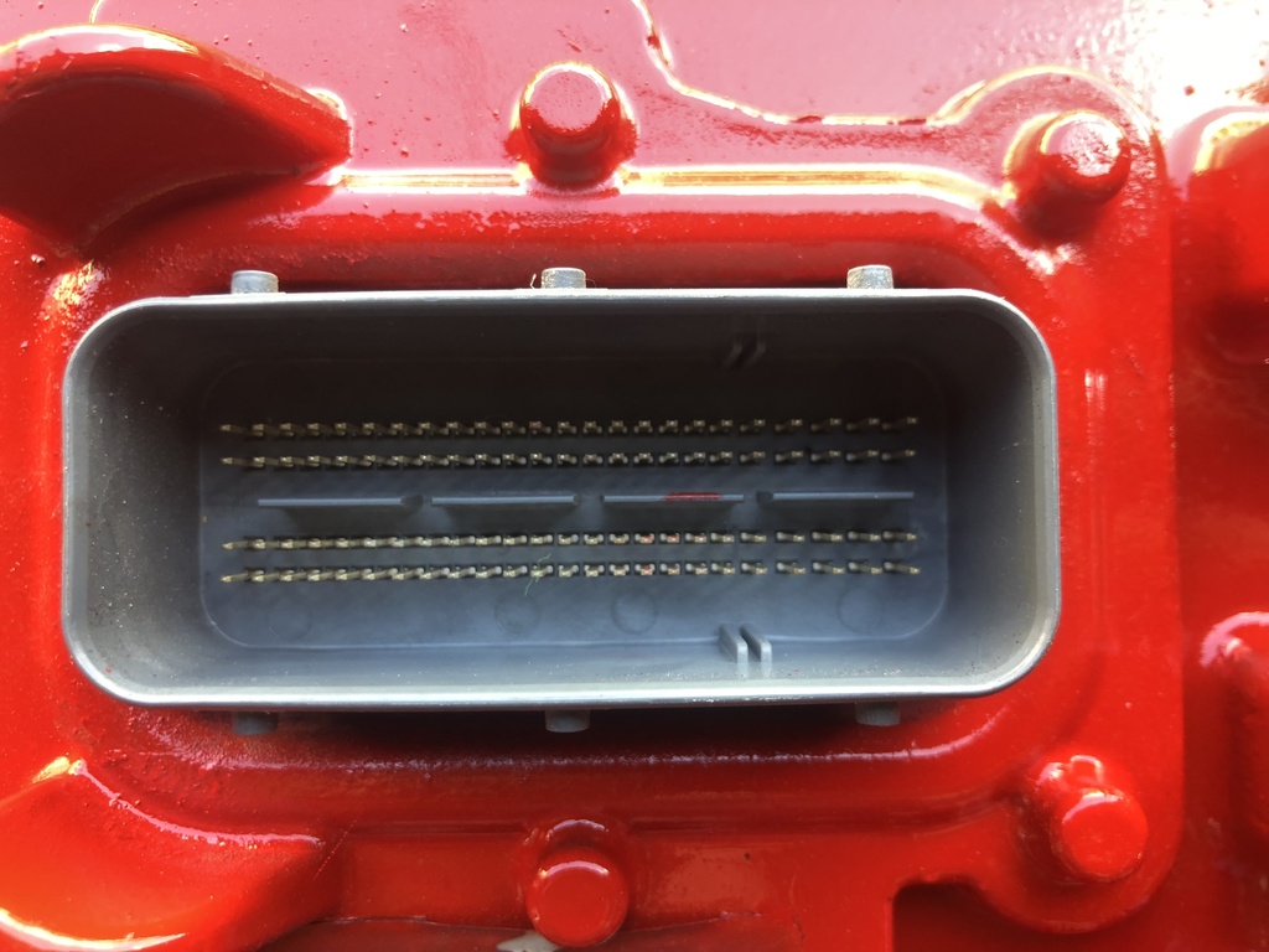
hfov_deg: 63.4
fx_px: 1026
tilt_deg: -88.1
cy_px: 476
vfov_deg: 49.7
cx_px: 634
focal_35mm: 28
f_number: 1.8
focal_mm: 4
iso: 25
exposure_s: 1/30
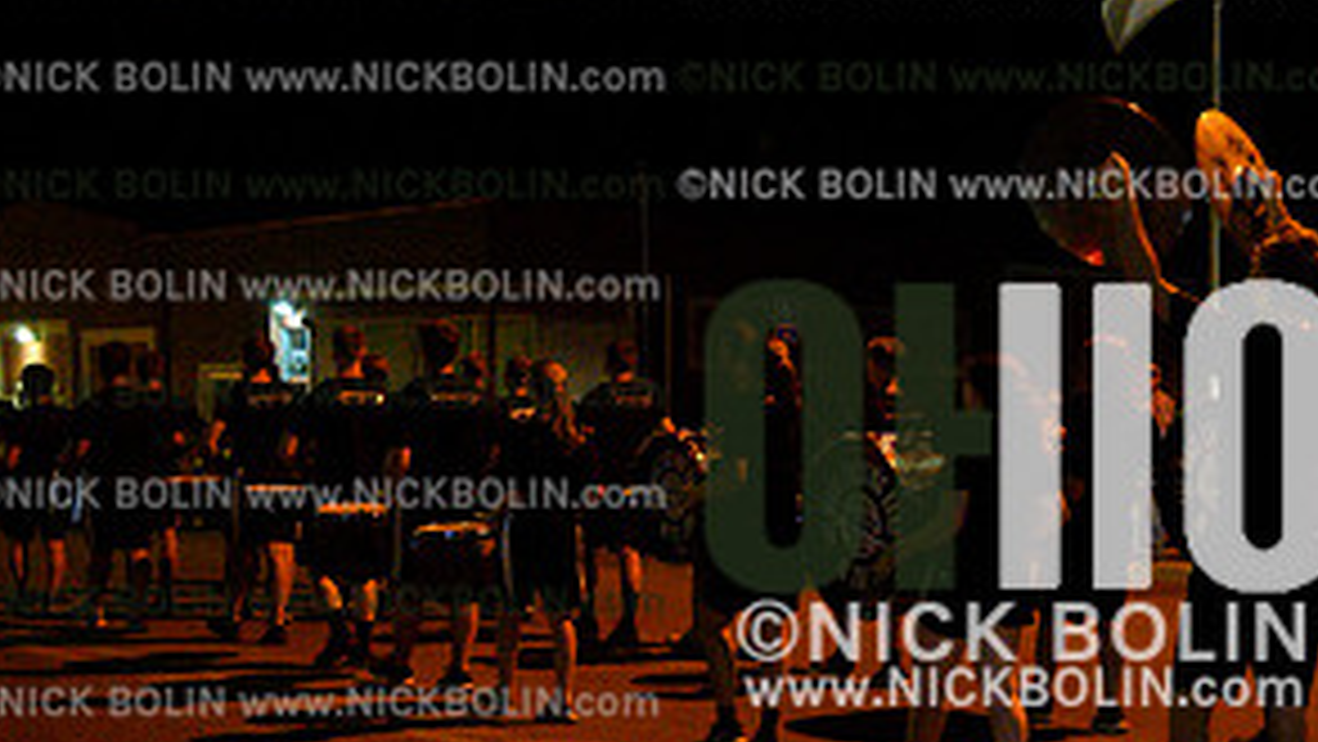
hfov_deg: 36.8
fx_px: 1923
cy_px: 495
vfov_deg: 21.8
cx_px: 1021
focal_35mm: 55
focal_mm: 26.5
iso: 32000
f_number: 4
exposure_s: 1/400
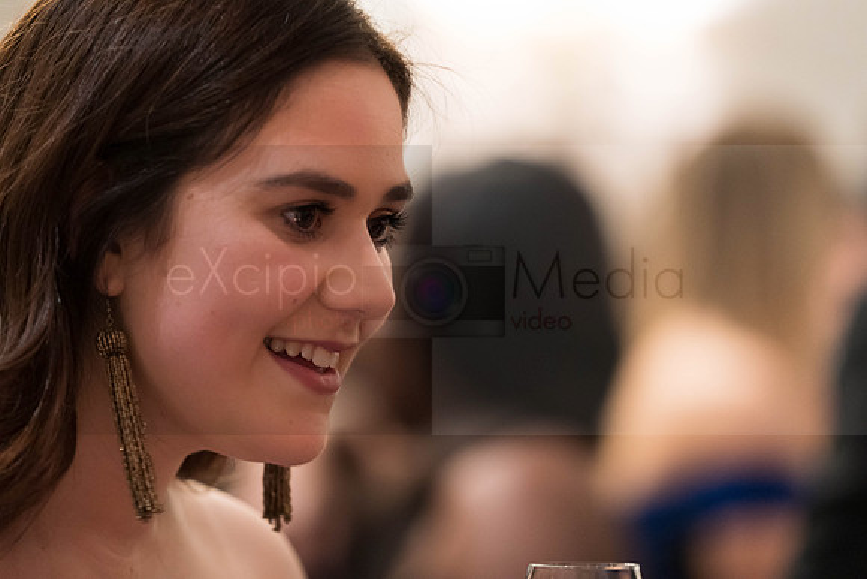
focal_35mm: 200
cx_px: 434
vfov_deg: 6.9
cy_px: 290
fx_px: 4818
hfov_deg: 10.3
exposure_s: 1/40
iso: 6400
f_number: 2.8
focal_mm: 200
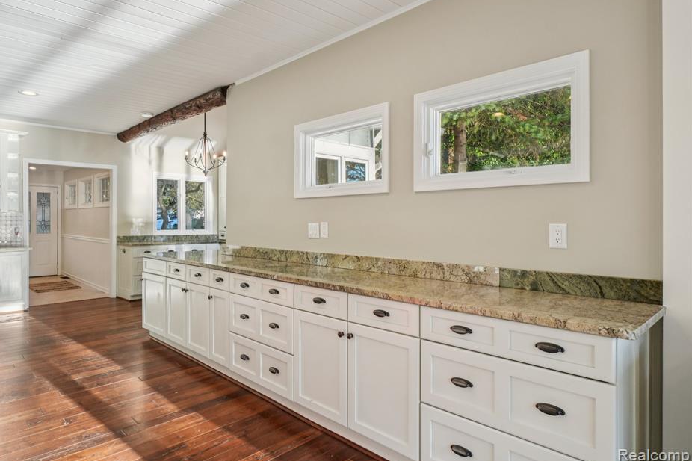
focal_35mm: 22
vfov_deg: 58.1
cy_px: 212
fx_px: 414
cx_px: 311
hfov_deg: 79.5
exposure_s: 1/30
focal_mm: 13
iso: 200
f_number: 8
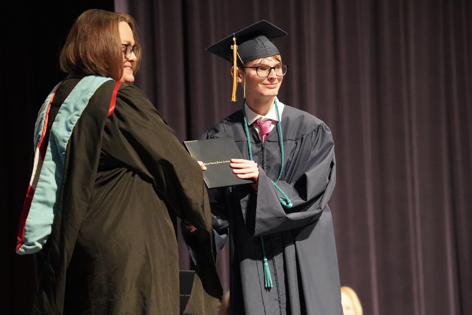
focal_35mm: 135
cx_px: 236
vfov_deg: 10.2
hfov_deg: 15.2
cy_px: 158
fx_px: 1770
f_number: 3.5
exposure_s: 1/160
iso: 12800
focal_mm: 135
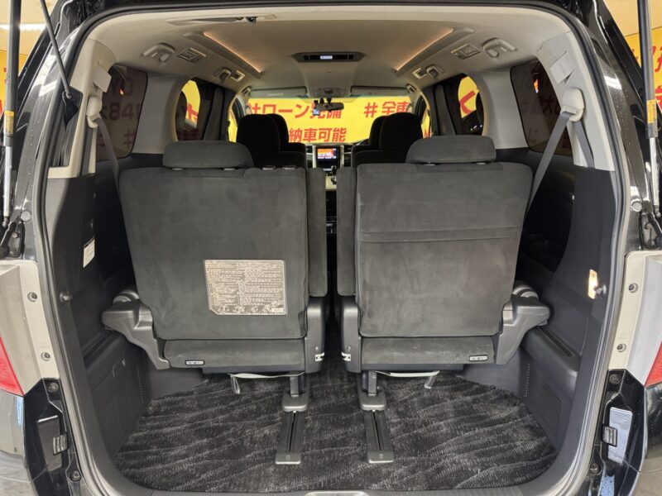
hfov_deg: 71.6
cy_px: 248
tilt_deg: -15.4
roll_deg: +1.3
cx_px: 331
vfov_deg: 56.8
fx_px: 459
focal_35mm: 24
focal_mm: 6.76
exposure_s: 1/33
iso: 640
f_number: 1.78
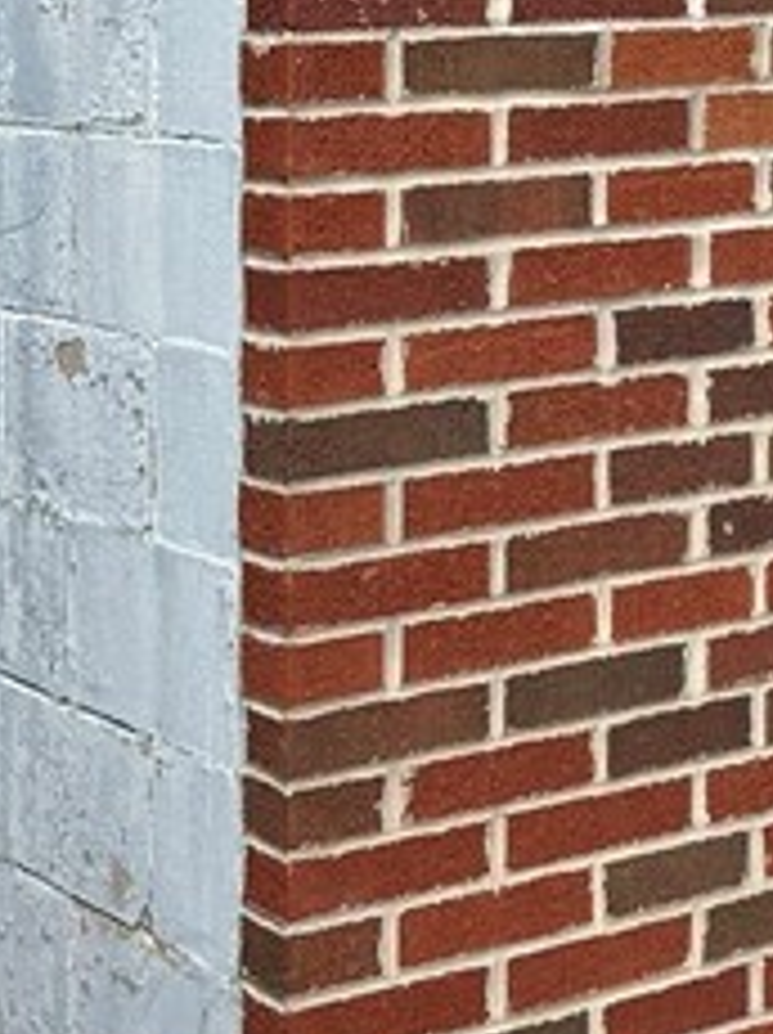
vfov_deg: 17.6
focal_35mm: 107
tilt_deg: +4.0
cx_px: 1312
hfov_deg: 12.8
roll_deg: +0.3
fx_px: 3192
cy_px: -193
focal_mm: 6.86
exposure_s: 1/392
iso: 80
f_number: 1.78
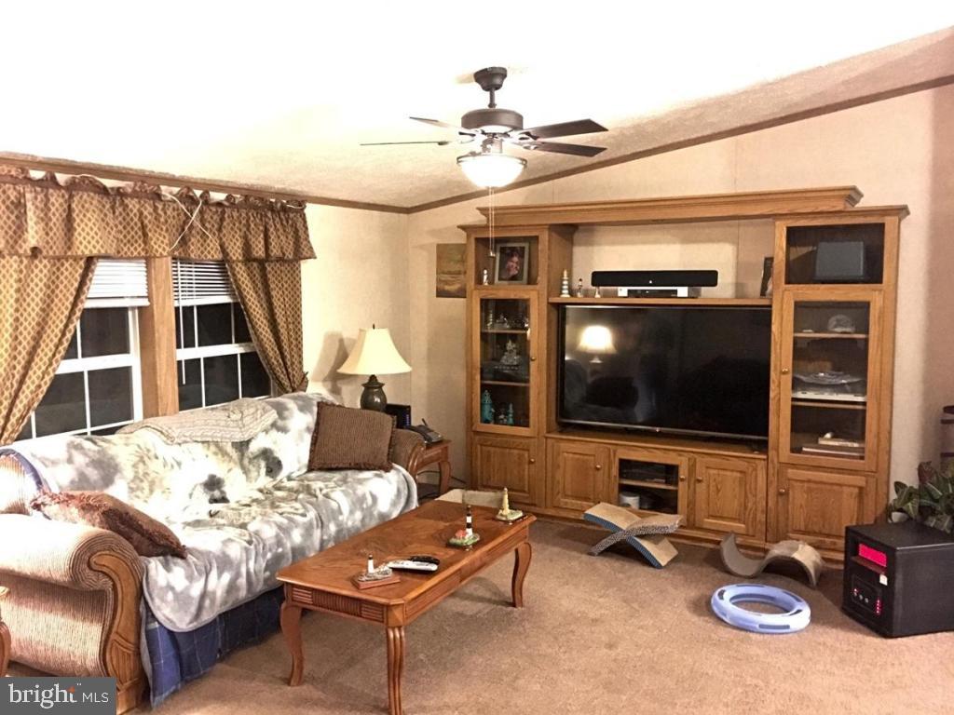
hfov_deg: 61.7
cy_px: 358
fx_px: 799
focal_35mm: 29
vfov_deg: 48.2
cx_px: 477
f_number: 2.2
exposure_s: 1/4
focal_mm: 4.15
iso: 500
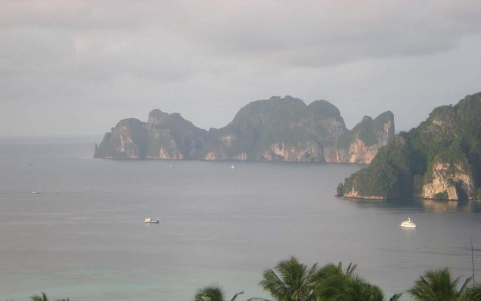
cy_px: 182
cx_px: 242
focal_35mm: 122
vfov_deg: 10.7
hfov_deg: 17.1
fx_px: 1599
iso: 129
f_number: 5.9
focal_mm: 18.9
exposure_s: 1/126
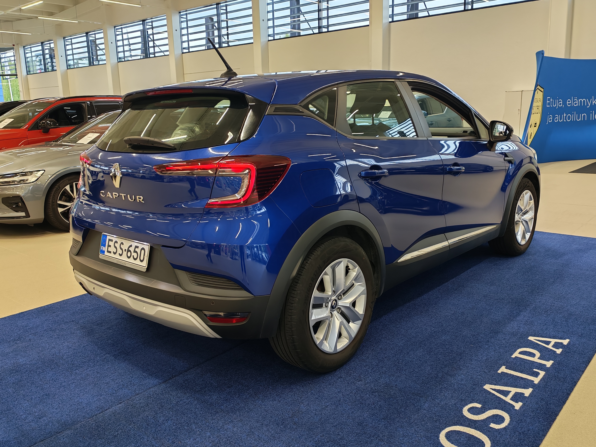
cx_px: 298
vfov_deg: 45.4
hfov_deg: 58.4
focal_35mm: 31
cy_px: 224
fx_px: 534
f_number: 1.9
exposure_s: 1/100
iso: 125
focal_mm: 6.12
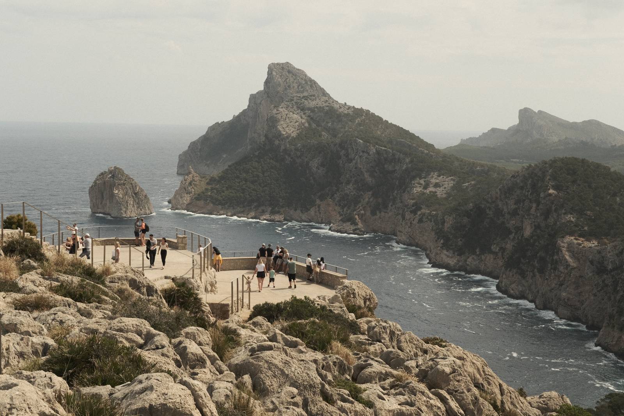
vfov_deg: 27.5
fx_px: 849
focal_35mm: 49
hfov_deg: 40.3
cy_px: 208
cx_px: 312
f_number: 8
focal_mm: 32.5
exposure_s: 1/1400
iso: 640
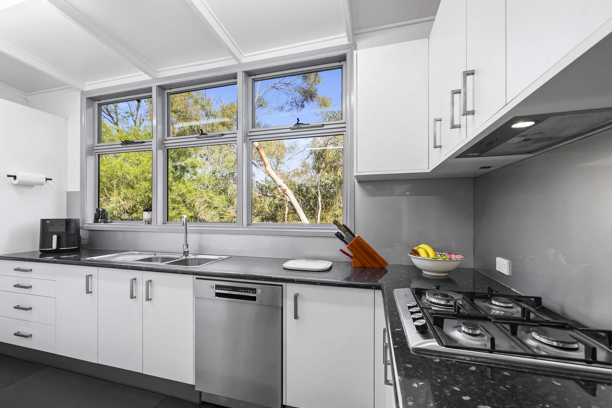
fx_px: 255
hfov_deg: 100.3
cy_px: 214
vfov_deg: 77.3
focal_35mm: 15
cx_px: 290
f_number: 9
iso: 200
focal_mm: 14
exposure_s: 1/3
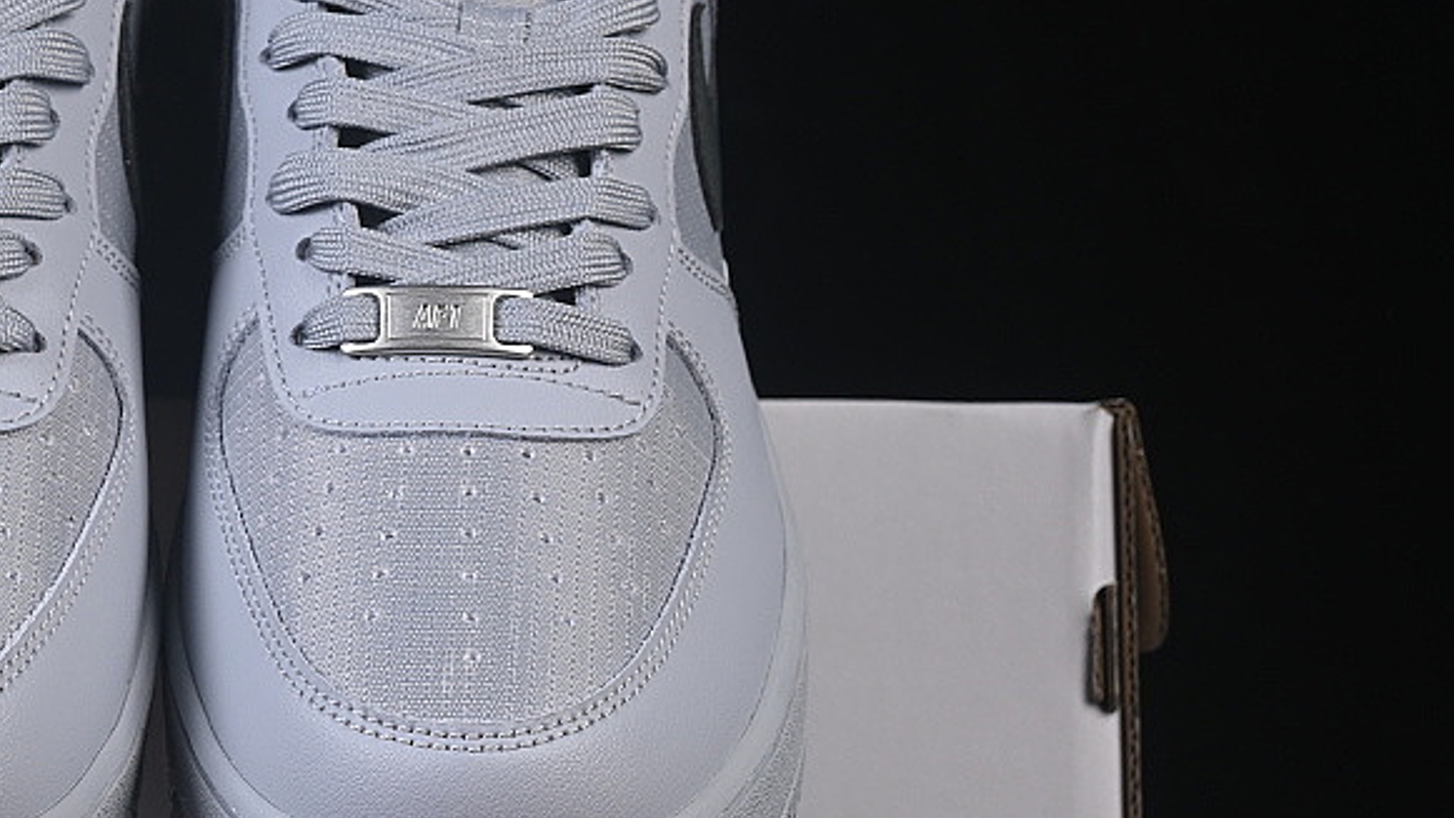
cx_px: 148
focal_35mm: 146
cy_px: 445
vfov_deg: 8.3
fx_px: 5630
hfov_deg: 14.6
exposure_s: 1/80
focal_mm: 50
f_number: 8
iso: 160
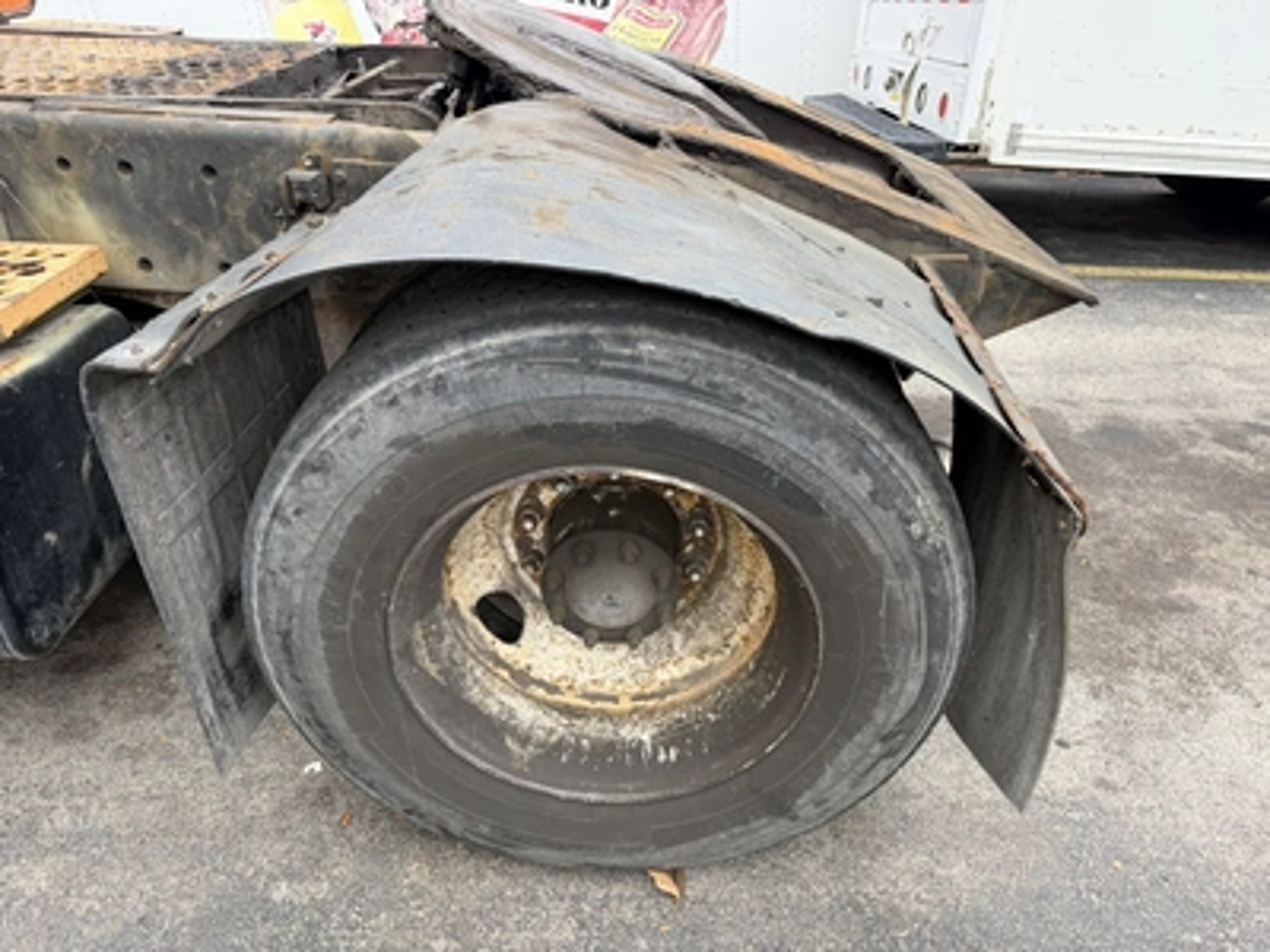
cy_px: 476
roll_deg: +0.3
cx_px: 635
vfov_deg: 56.8
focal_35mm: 24
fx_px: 881
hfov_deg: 71.6
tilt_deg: -28.4
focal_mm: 6.76
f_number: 1.78
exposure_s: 1/146
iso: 50
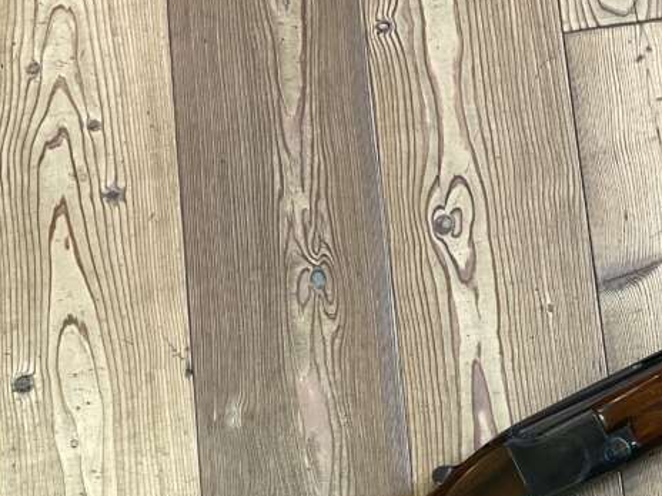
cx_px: 695
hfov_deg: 28.0
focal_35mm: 64
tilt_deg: -81.6
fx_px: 1224
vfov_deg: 22.5
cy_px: 426
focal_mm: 3
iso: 125
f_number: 1.8
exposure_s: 1/50
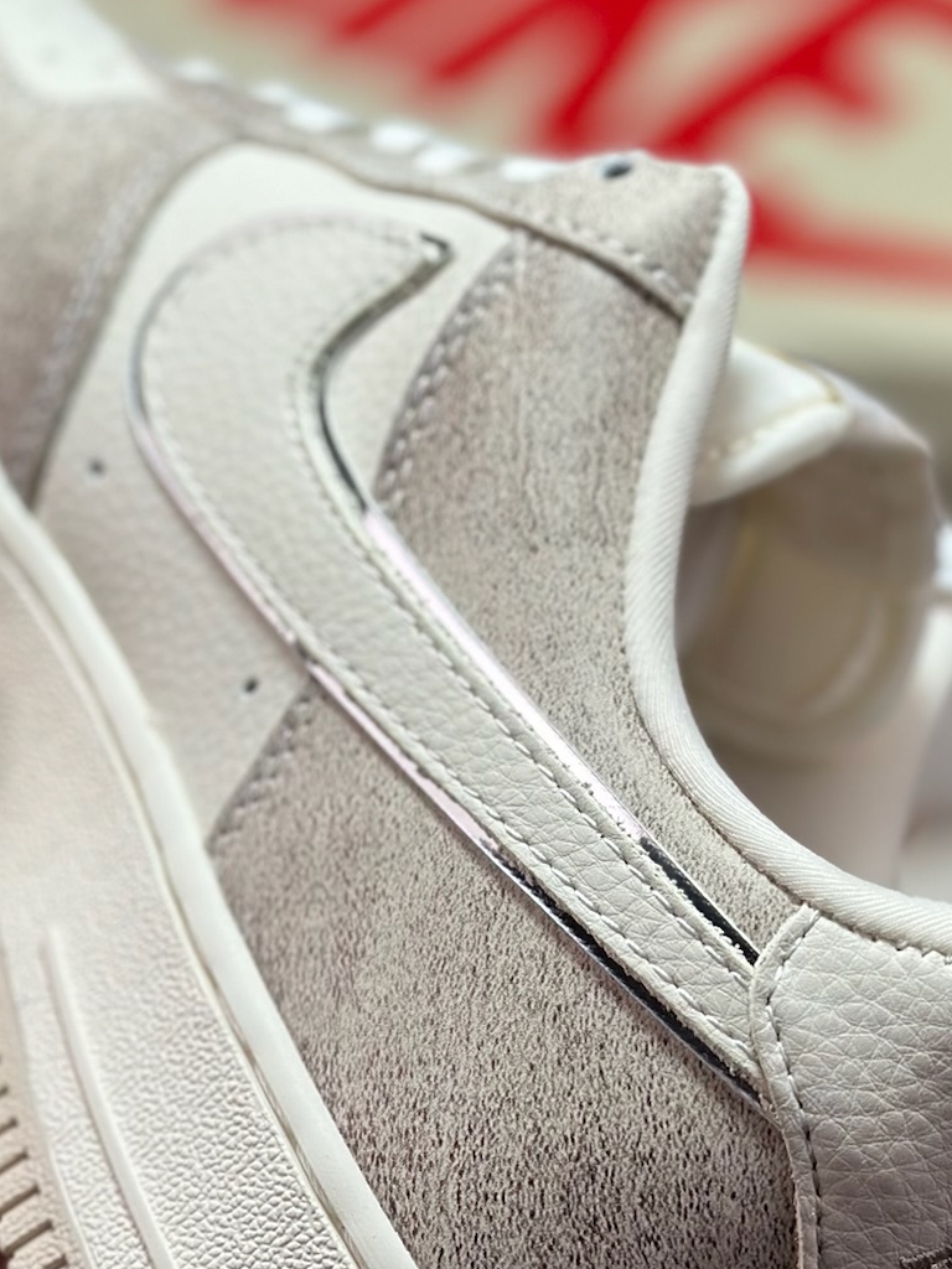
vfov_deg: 20.4
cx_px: 393
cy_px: 705
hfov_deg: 15.4
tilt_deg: -57.6
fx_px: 3520
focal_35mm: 96
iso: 80
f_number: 1.78
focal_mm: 6.86
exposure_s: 1/1639
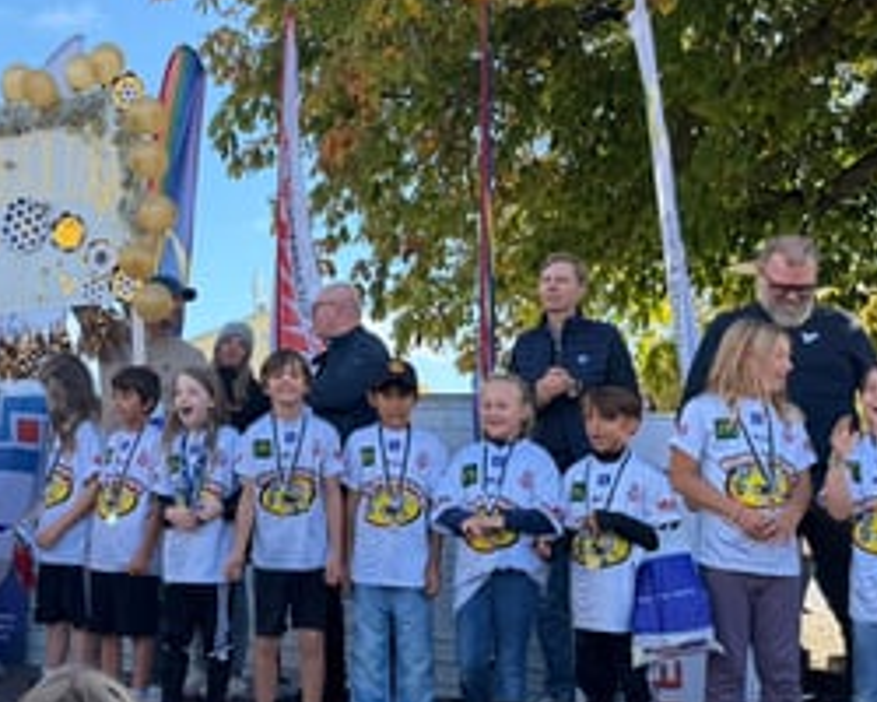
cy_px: 309
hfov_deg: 40.0
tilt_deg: +10.1
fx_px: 1168
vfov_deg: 33.4
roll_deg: -2.0
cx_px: 214
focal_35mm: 45
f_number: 1.78
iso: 80
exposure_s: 1/1385
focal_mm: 6.76
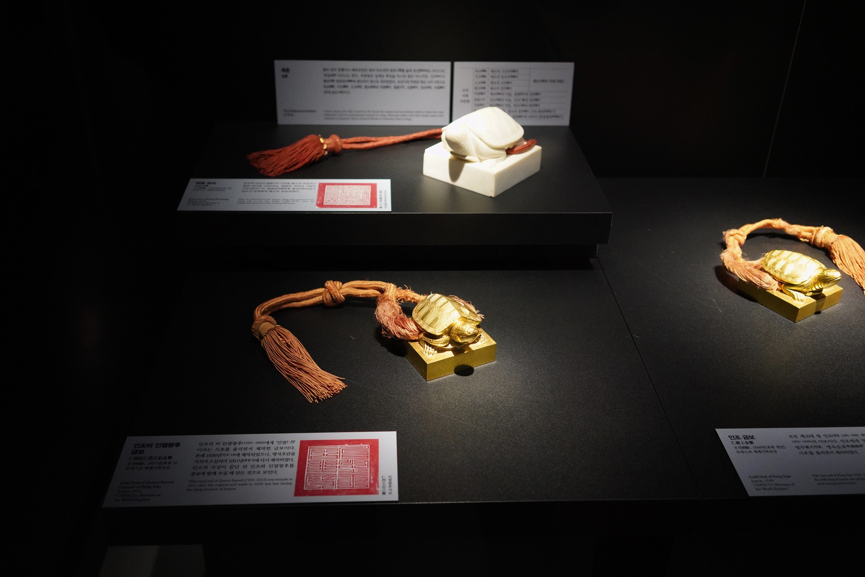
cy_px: 288
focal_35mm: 35
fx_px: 841
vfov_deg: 37.9
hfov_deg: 54.4
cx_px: 432
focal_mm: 35
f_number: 2.8
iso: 6400
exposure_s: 1/100
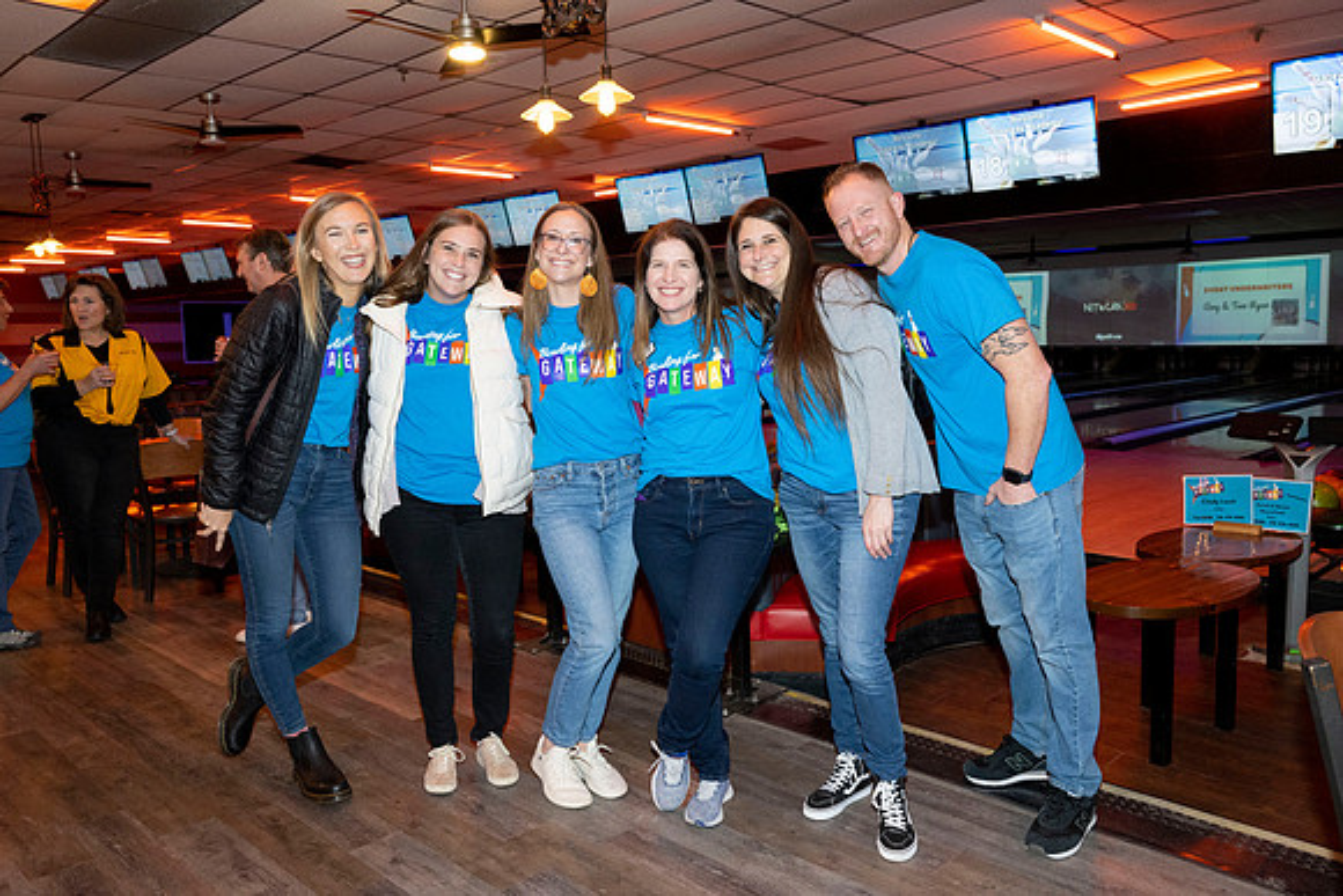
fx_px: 1026
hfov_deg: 66.4
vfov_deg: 47.2
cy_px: 448
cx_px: 672
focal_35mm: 28
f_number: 5.6
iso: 1600
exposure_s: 1/80
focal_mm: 27.5
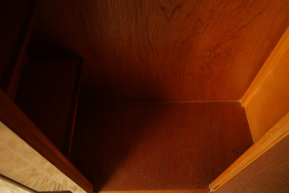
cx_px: 144
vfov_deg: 43.6
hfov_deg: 61.9
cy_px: 96
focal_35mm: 30
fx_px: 241
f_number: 9
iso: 800
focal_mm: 20
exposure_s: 1/30
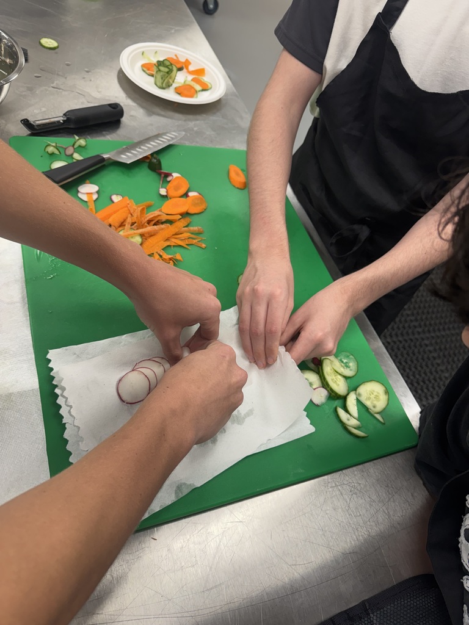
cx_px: 234
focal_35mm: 24
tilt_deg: -49.1
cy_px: 312
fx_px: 434
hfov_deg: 56.8
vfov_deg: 71.6
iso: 125
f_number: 1.78
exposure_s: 1/120
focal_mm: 6.76
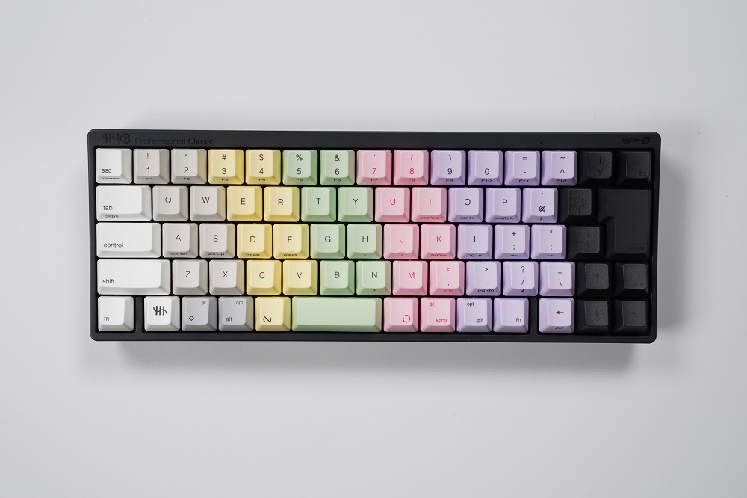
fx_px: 1037
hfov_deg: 39.6
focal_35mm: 50
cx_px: 374
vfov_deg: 27.0
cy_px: 249
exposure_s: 1/15
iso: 800
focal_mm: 50
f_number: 22
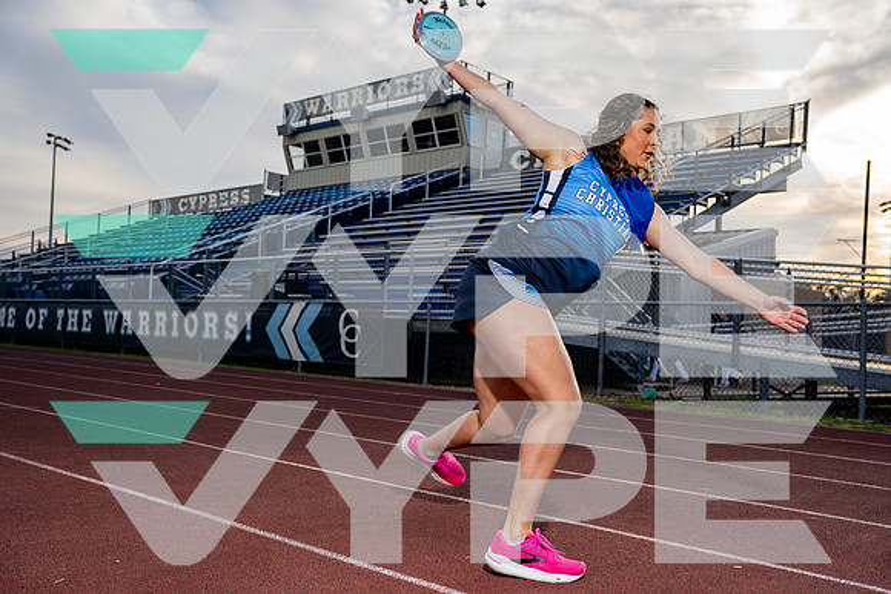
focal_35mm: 36
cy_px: 297
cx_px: 446
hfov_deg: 53.1
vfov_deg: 36.9
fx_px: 891
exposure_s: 1/250
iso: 100
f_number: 4
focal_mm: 36
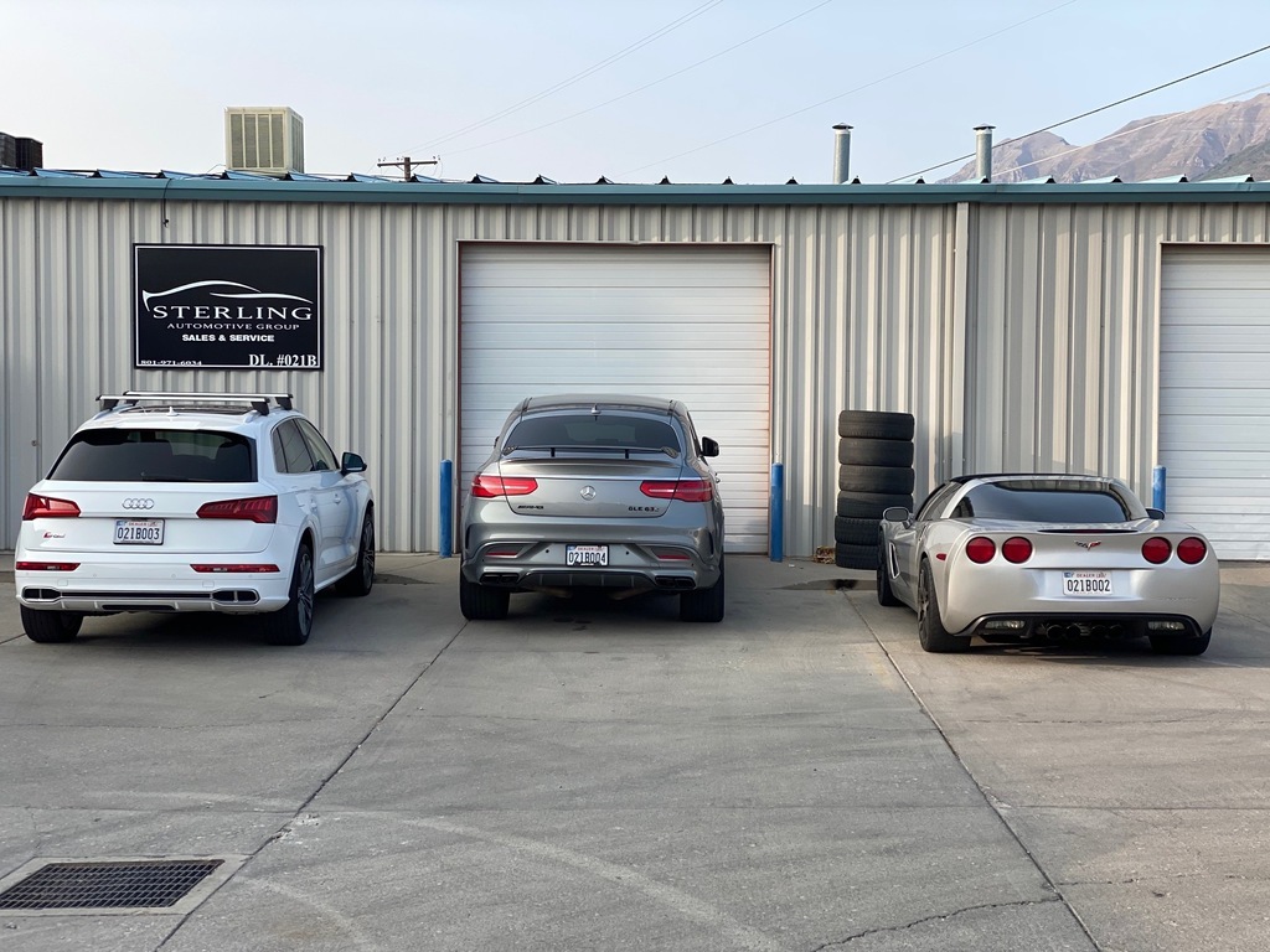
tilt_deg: -3.0
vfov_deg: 28.0
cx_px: 635
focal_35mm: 52
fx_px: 1908
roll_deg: -0.4
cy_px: 476
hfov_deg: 36.8
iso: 20
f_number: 2
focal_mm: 6
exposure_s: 1/551
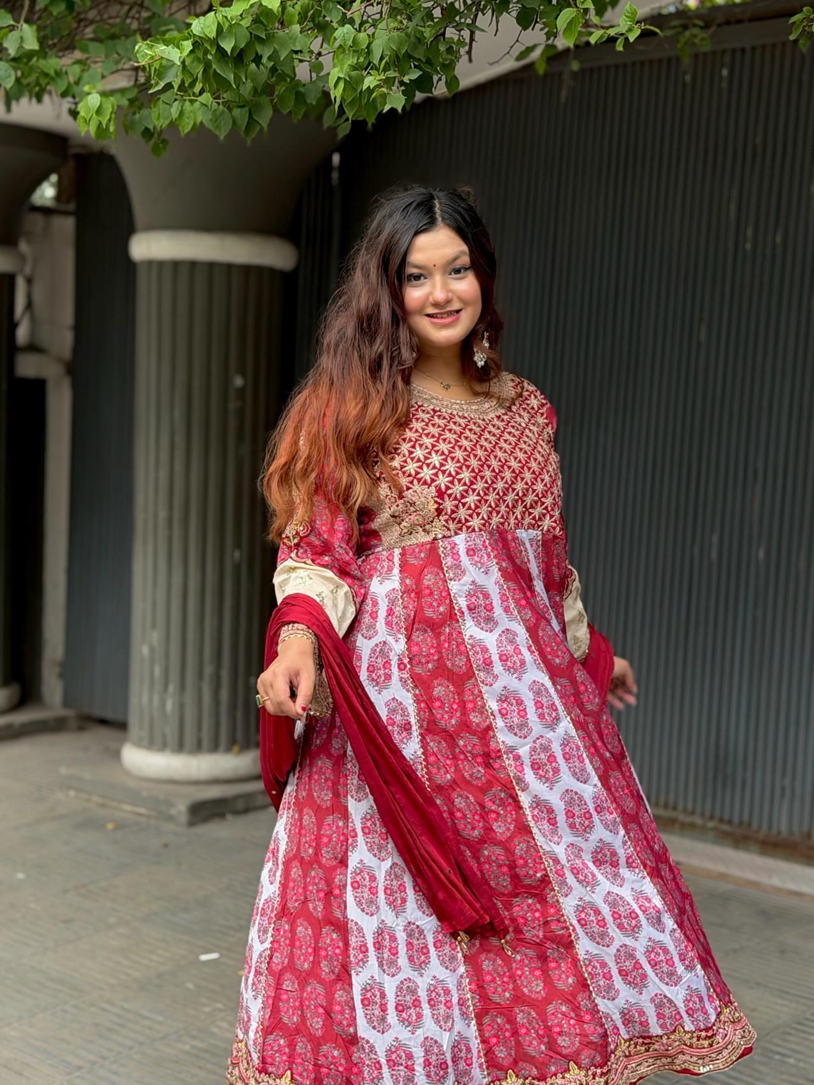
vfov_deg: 33.2
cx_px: 414
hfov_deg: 25.2
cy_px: 596
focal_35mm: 58
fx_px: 1819
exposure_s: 1/147
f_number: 1.78
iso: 50
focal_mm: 6.76
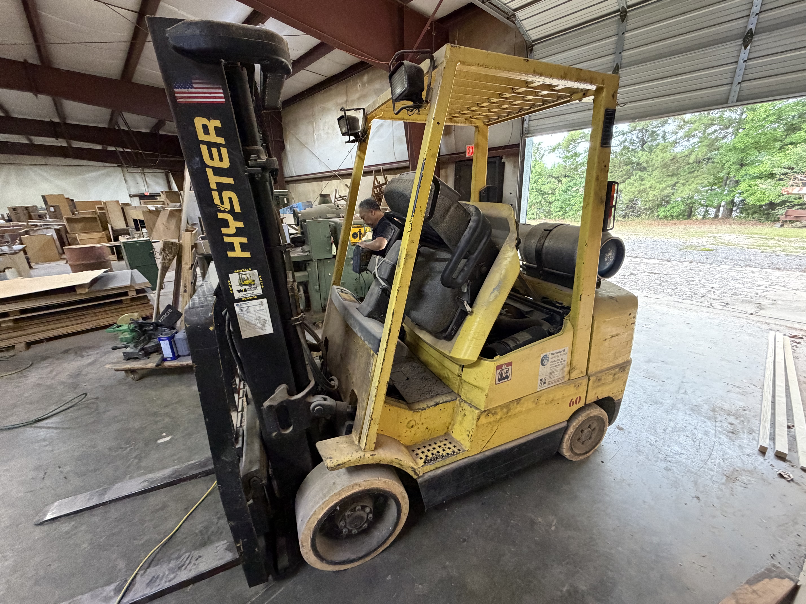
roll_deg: +2.5
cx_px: 403
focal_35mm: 14
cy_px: 302
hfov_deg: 102.1
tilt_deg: -18.7
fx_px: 326
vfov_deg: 85.7
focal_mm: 2.22
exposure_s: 1/60
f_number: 2.2
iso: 500
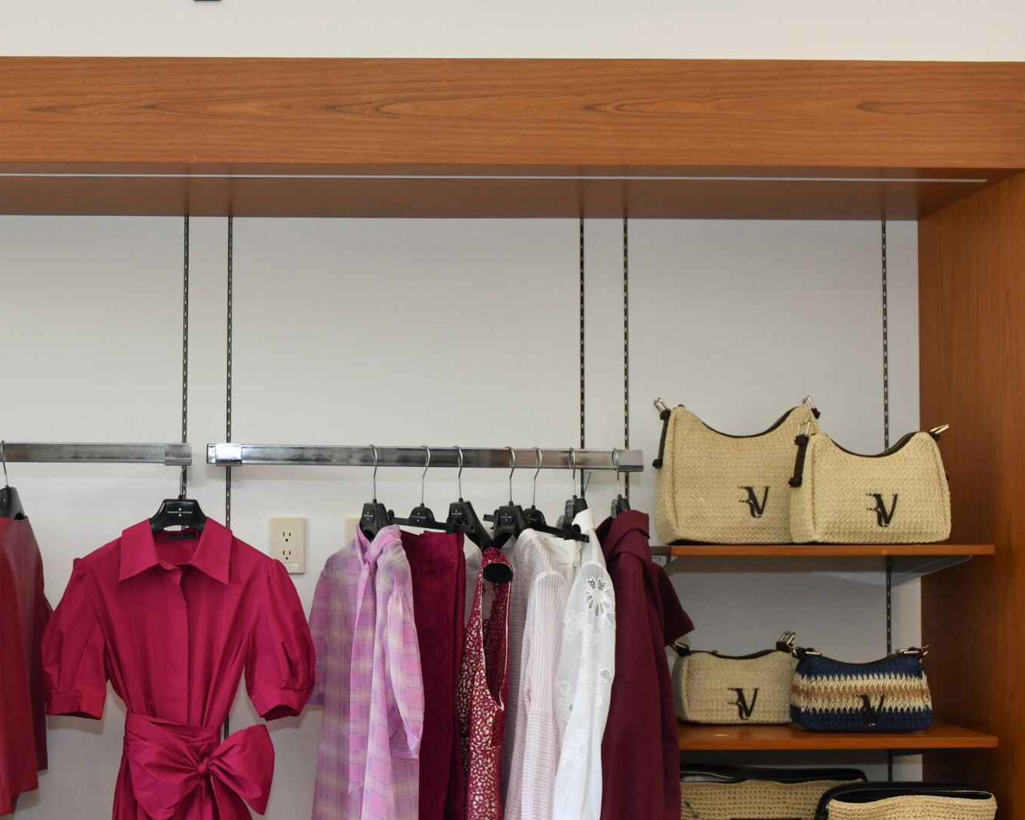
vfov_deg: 34.8
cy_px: 481
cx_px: 203
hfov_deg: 41.1
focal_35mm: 43
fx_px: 1305
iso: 400
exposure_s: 1/250
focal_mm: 24
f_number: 4.5
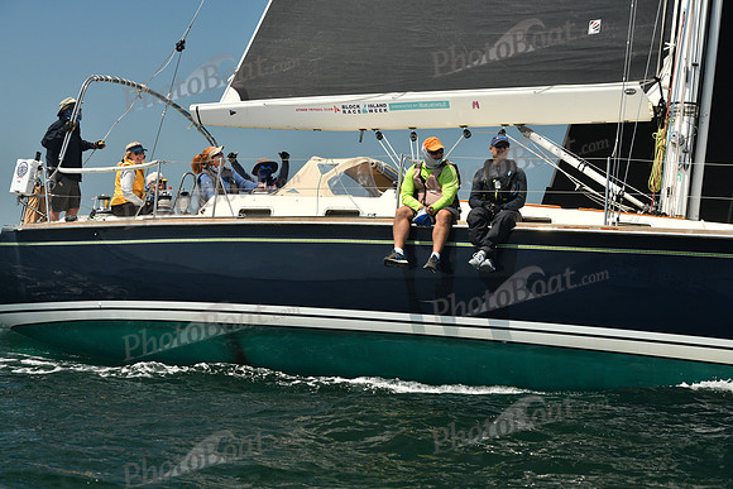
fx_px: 1751
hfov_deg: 23.6
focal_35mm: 86
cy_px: 244
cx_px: 366
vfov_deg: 15.9
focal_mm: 86
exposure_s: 1/640
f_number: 7.1
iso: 320
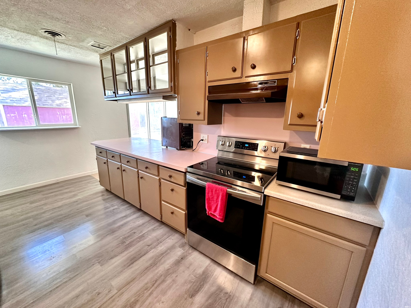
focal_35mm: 14
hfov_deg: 102.1
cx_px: 206
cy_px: 154
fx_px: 166
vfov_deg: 85.7
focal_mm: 2.22
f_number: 2.2
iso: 320
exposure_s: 1/60
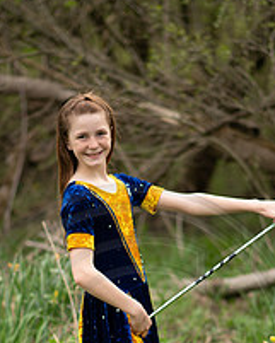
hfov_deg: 8.7
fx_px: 1810
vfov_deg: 10.8
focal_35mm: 178
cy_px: 317
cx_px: 132
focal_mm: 85
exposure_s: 1/500
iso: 100
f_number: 1.8
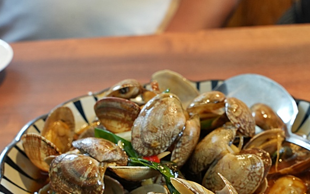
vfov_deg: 21.6
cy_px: 174
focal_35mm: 59
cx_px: 193
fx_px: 496
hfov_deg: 34.5
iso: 1600
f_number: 9
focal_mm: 33.4
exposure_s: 1/25
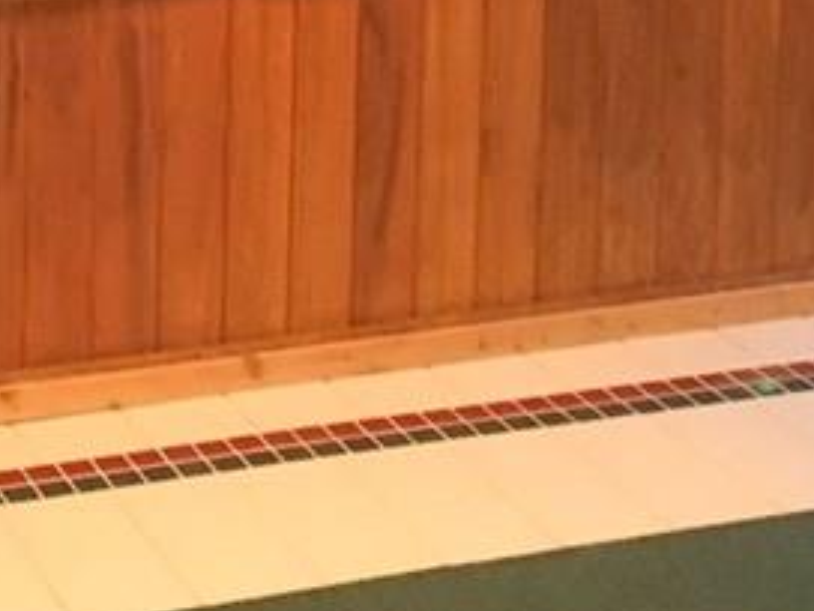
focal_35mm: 109
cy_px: -398
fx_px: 2563
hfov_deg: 17.6
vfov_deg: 12.7
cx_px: -24
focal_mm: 4.15
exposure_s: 1/17
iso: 200
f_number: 2.2
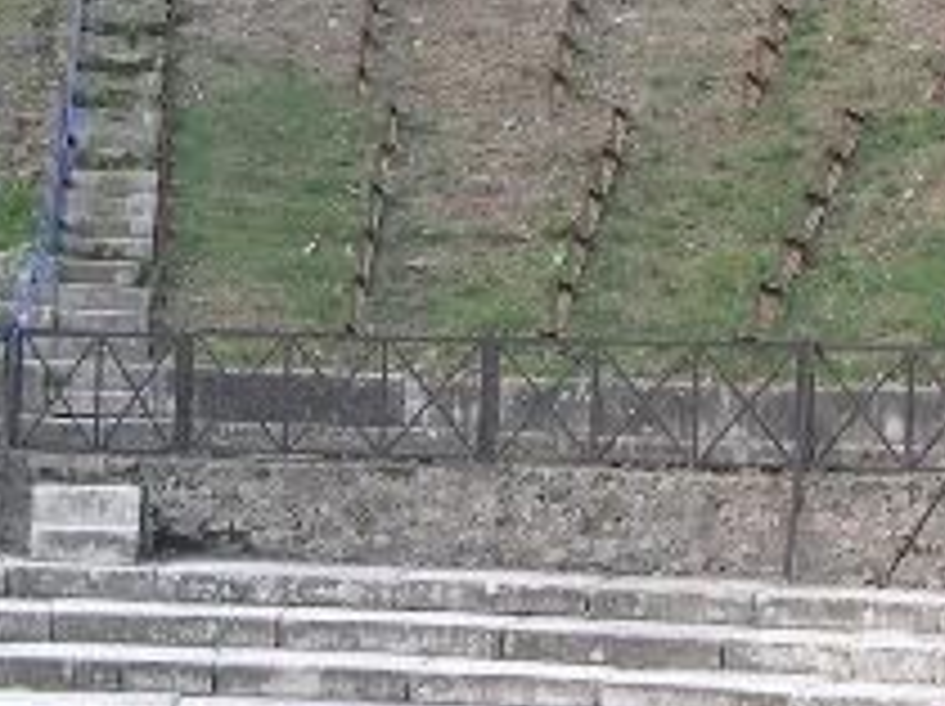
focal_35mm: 116
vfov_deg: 12.7
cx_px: 356
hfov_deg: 17.0
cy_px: 252
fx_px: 3163
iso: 100
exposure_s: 1/146
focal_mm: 8
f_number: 2.8
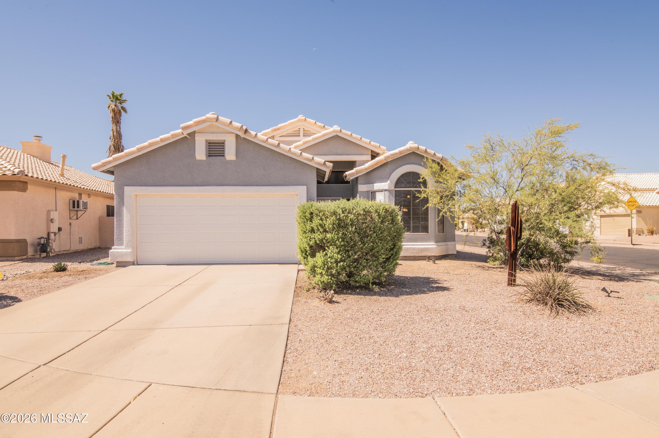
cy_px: 219
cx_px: 330
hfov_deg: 78.6
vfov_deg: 57.2
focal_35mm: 22
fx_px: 402
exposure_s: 1/80
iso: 200
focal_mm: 22
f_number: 22
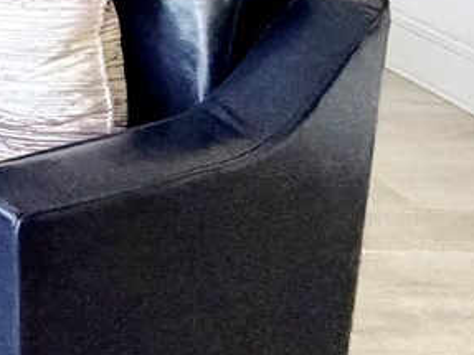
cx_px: -507
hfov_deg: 17.2
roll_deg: -1.2
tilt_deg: -2.7
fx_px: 1068
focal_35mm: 78
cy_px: -368
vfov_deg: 15.1
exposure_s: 1/60
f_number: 2.2
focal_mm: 2.22
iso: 320
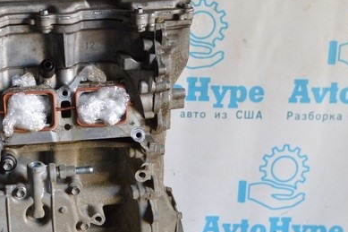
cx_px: 30
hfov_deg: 24.9
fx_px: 763
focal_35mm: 79
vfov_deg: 17.2
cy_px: 142
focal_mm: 20
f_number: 3.8
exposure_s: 1/30
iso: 400
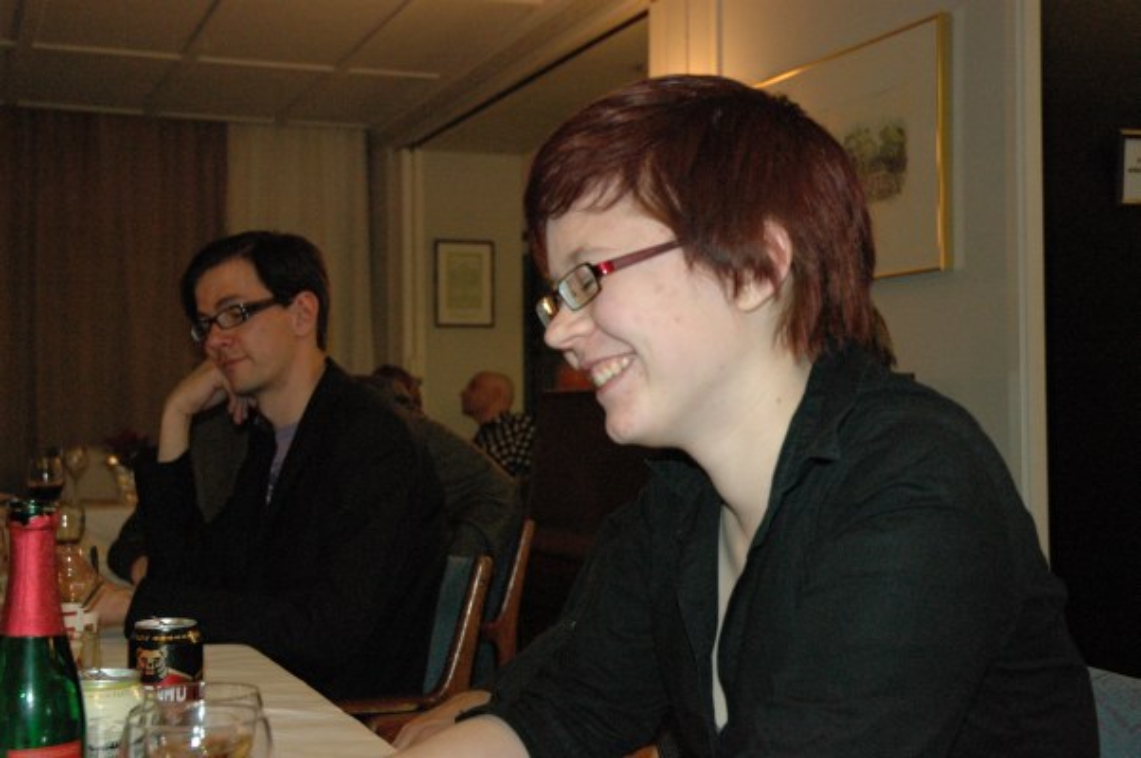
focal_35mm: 51
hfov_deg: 38.9
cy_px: 379
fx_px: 1615
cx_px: 570
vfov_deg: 26.4
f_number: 5
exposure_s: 1/60
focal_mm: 34
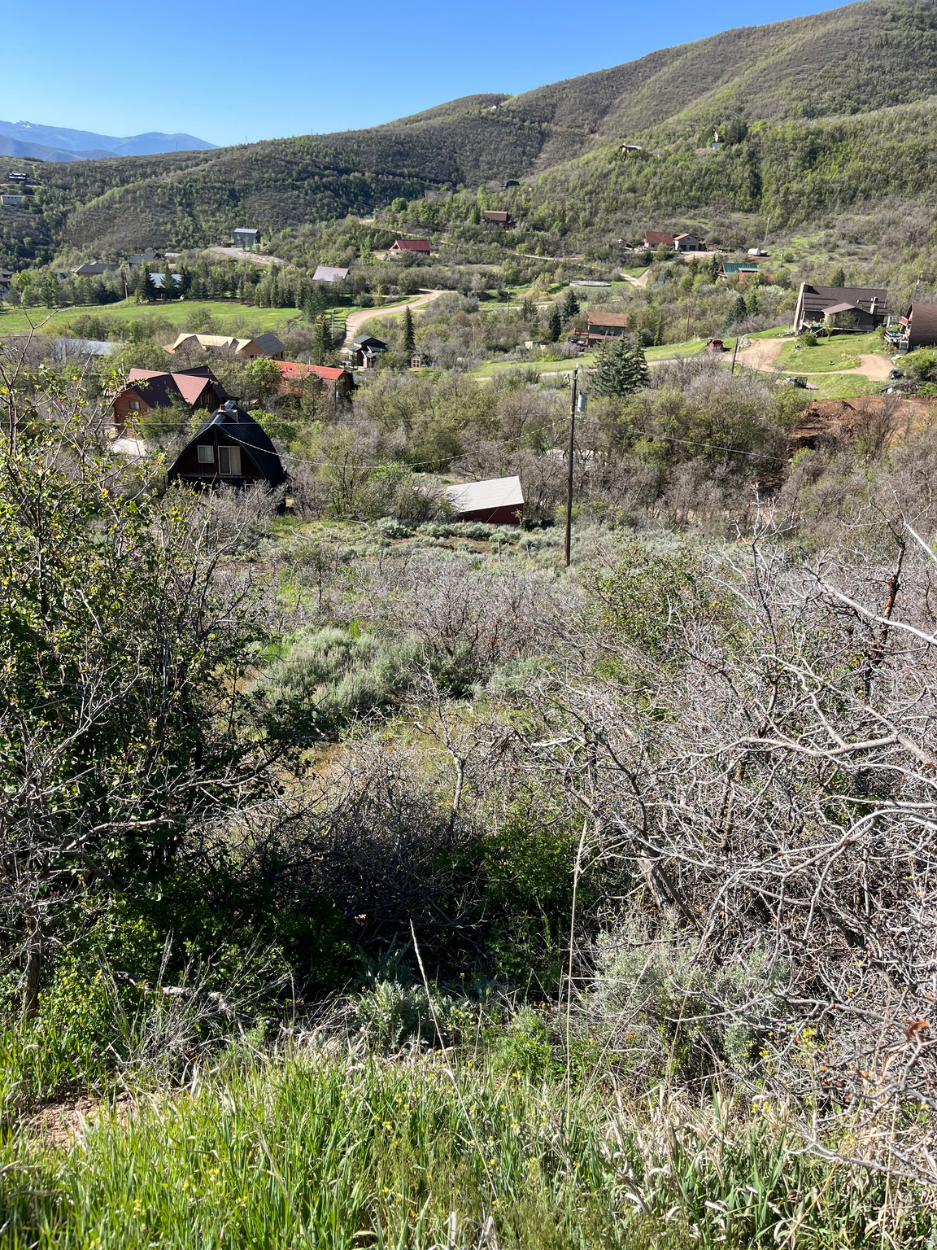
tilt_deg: -24.2
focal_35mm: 26
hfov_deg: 53.1
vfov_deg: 67.3
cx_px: 468
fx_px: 938
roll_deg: -2.3
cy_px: 625
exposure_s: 1/1517
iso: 50
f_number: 1.6
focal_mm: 5.1
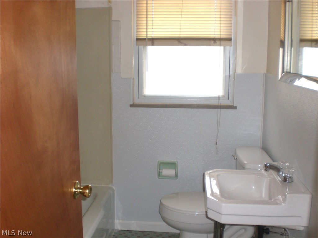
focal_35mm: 38
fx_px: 349
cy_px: 119
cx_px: 159
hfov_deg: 49.0
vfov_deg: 37.7
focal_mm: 6.3
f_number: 3.1
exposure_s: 1/60
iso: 200
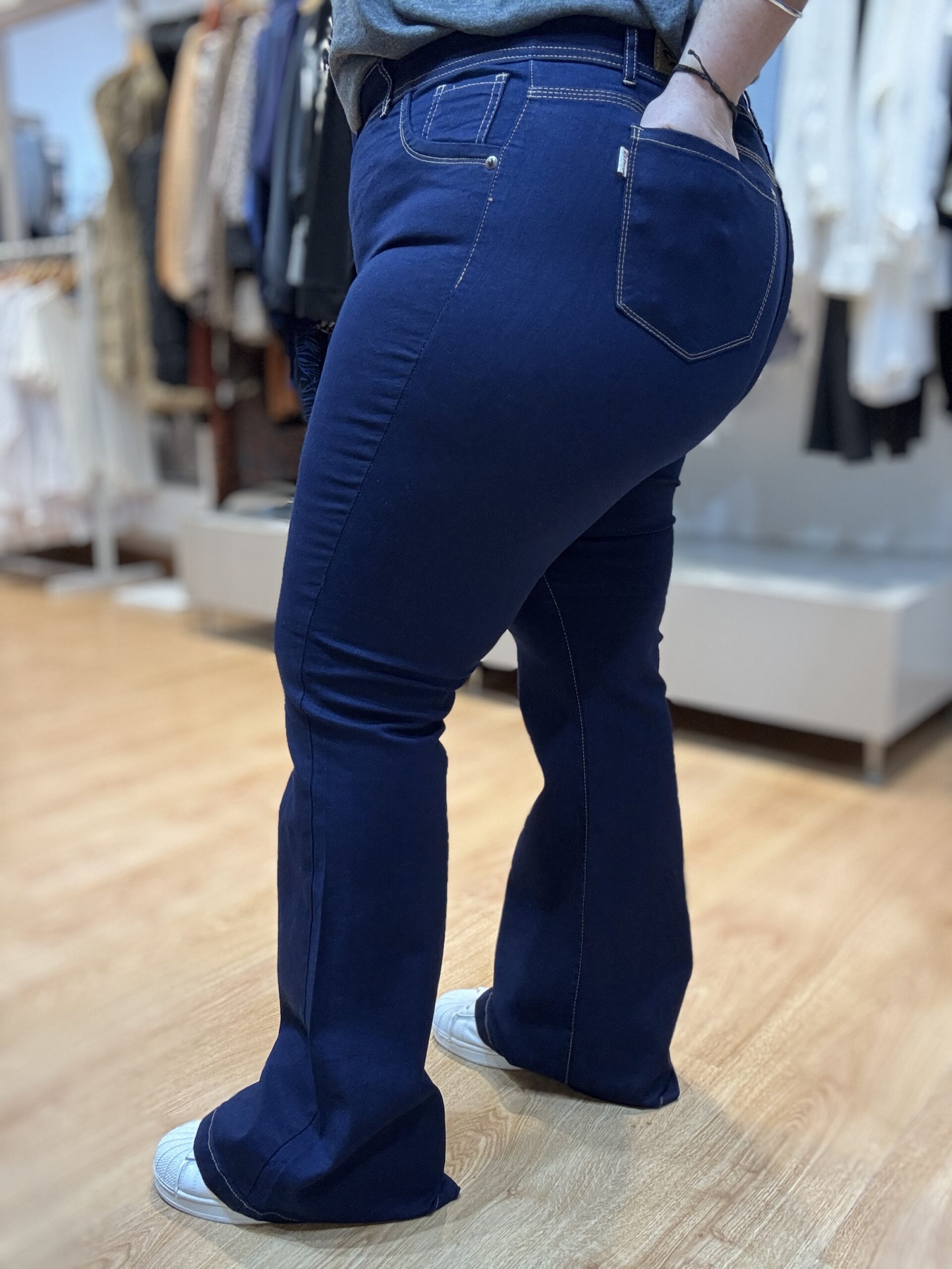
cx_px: 476
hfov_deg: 46.8
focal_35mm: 30
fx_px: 1100
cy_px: 634
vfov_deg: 60.0
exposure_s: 1/50
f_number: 1.9
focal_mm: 2.69
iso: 125
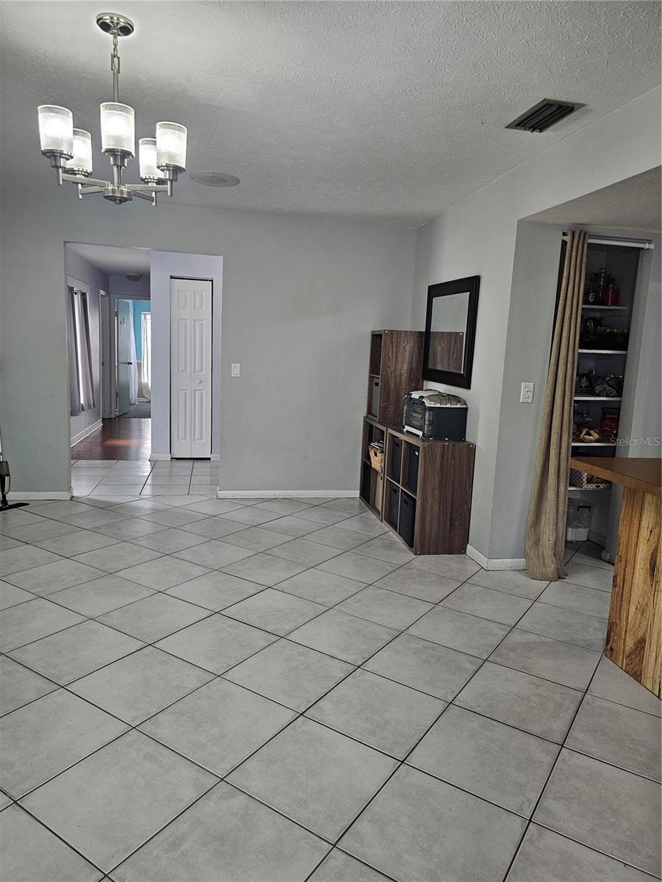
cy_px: 441
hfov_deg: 58.9
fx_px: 586
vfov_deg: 73.9
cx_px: 331
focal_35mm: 23
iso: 250
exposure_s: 1/120
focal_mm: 6.3
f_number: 1.7
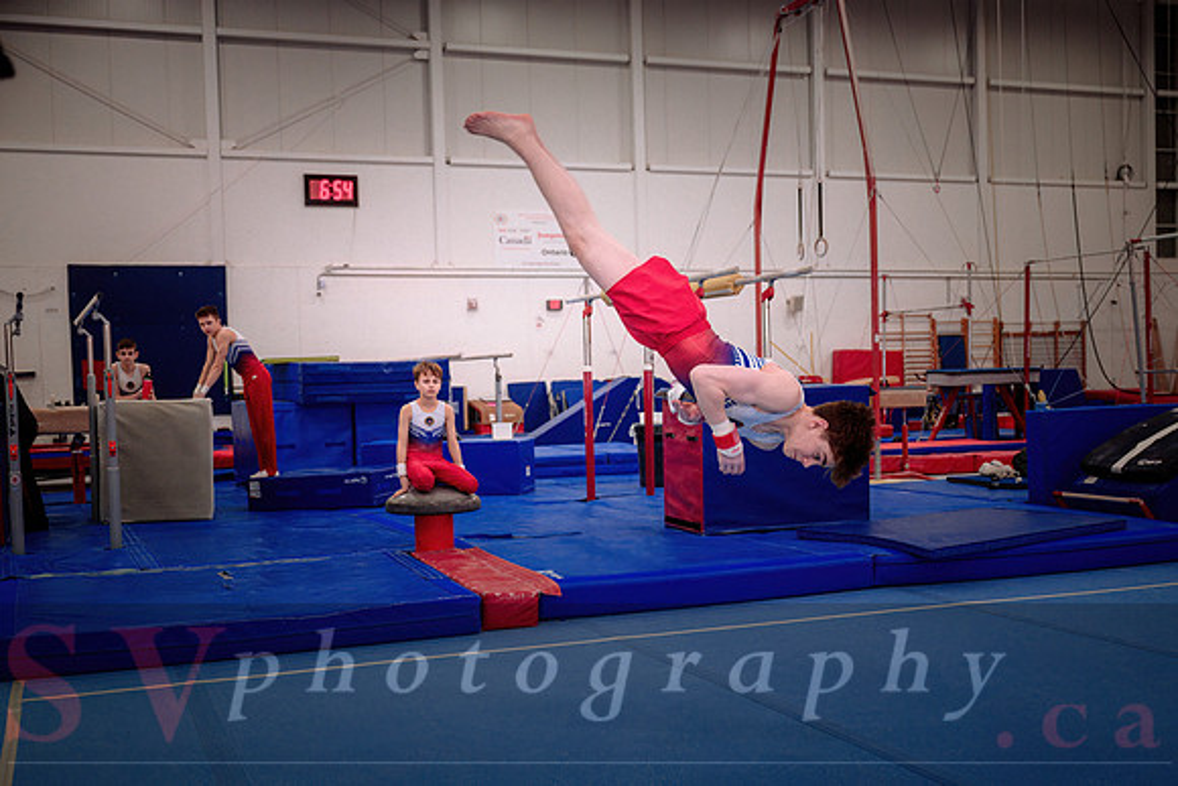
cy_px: 440
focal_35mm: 43
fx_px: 1394
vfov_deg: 31.5
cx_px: 660
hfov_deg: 45.7
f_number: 2.8
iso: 1600
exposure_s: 1/1000
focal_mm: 38
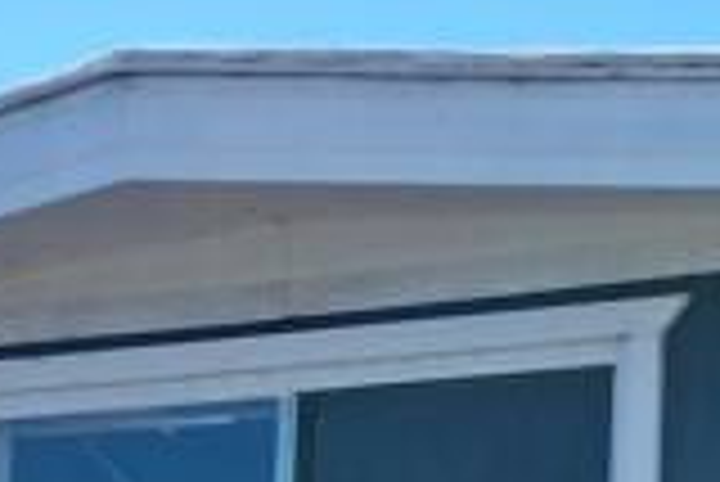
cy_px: 856
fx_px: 3463
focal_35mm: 173
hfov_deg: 11.3
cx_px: 1120
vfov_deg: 7.7
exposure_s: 1/669
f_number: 1.8
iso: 25
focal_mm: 3.98
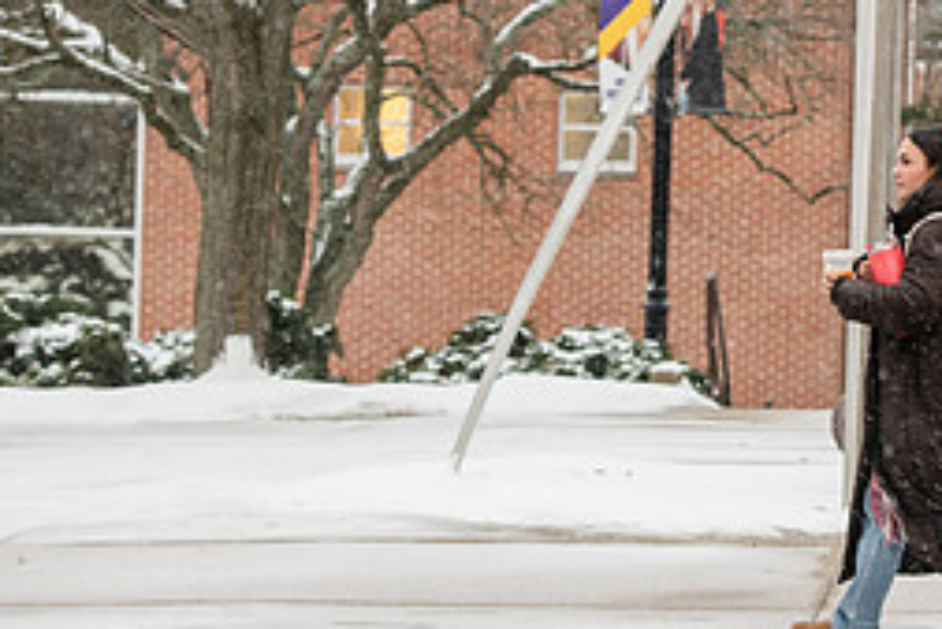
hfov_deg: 9.9
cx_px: 920
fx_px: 5393
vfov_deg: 6.7
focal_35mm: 206
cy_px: 136
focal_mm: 90
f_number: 4.5
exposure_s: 1/200
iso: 500
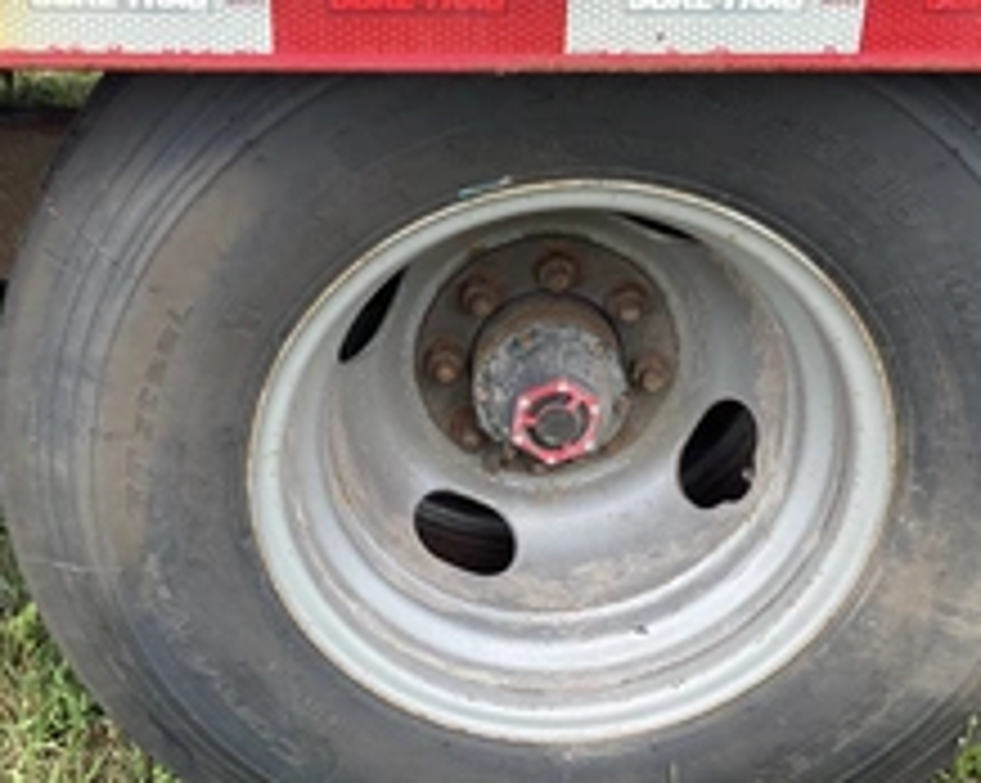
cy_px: 522
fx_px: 1508
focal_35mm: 52
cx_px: 423
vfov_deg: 28.9
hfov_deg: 36.0
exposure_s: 1/192
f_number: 1.8
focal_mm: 3
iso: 20
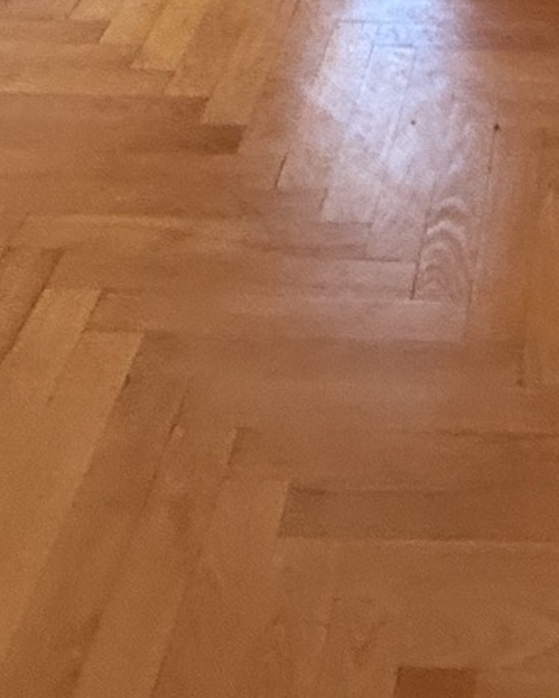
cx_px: 684
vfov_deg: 19.4
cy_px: -494
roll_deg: -1.9
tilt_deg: -8.9
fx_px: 1611
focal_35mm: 78
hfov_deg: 18.6
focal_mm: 2.22
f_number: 2.2
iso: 200
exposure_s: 1/99
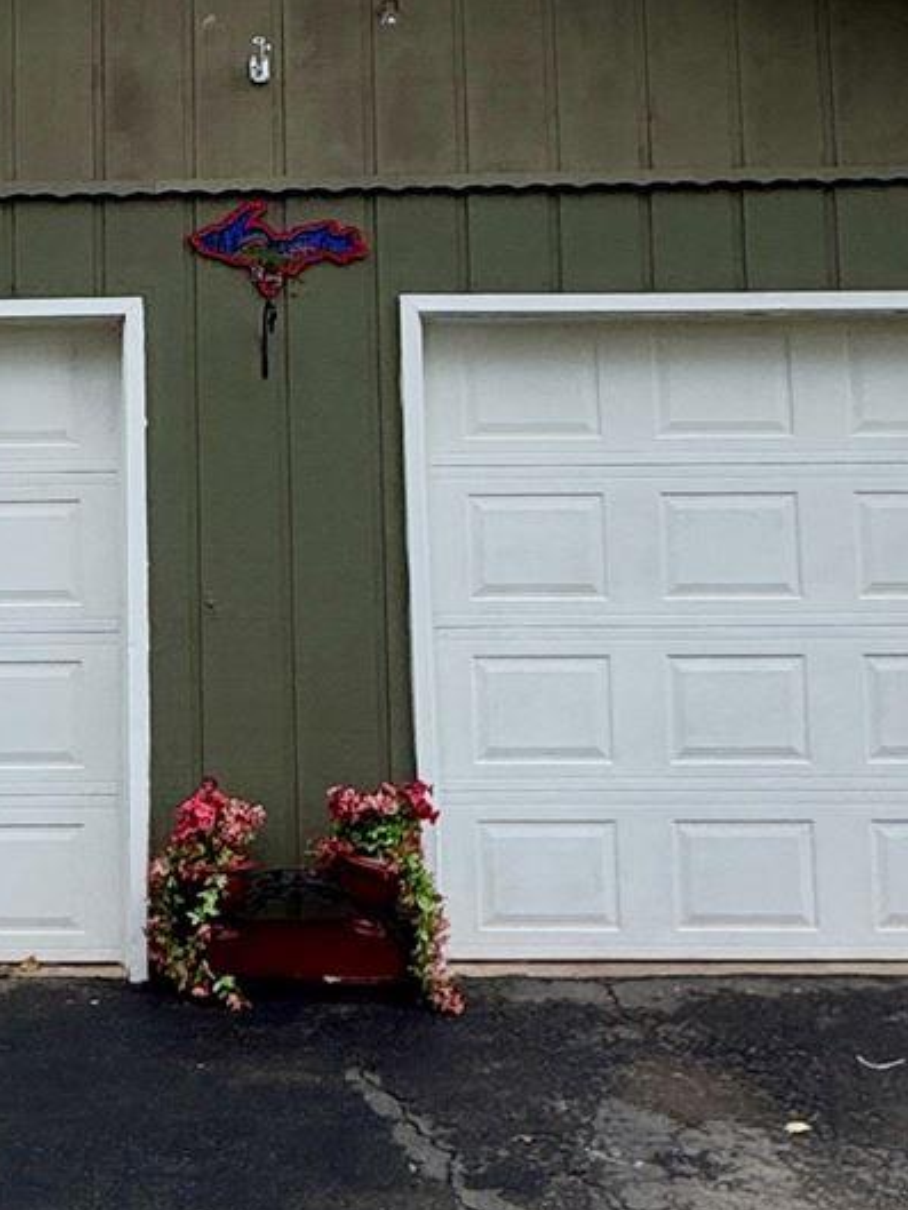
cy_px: 160
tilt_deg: +6.1
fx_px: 2133
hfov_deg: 23.5
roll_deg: +0.6
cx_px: 121
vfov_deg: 30.5
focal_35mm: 61
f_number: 2.2
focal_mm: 2.22
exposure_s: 1/1536
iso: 50
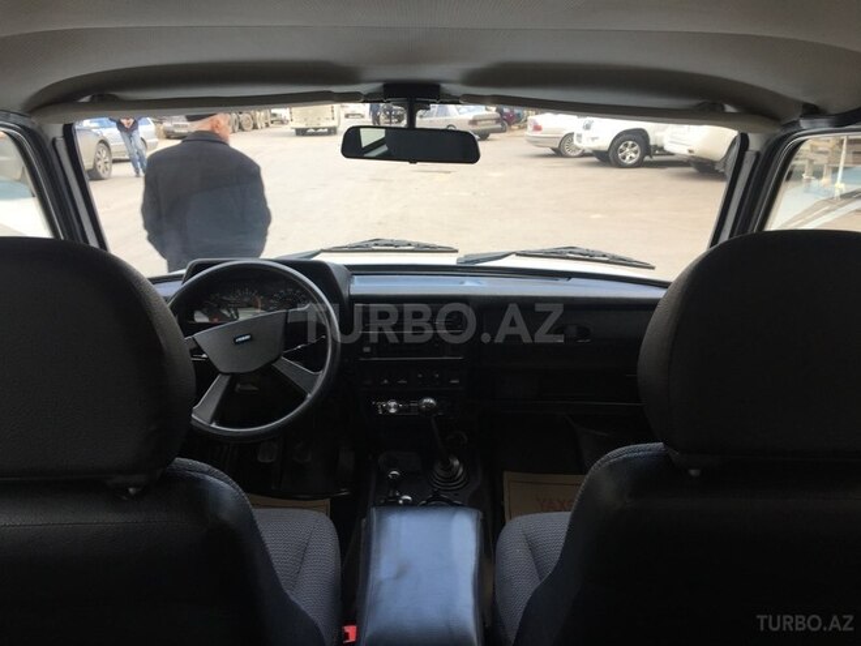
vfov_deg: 48.2
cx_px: 430
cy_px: 323
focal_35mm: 29
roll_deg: +0.5
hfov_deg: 61.7
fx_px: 721
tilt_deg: -17.2
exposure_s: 1/100
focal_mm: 4.15
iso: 32
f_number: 2.2
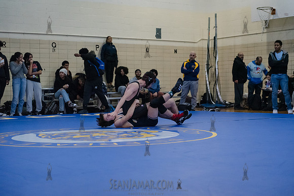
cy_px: 98
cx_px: 147
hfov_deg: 28.8
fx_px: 572
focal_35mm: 70
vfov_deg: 19.5
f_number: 3.2
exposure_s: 1/400
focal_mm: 70
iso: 8000
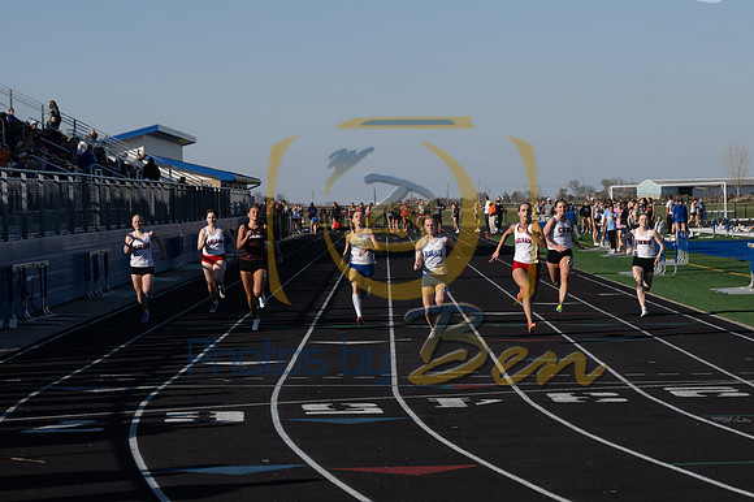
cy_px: 251
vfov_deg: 13.0
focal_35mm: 105
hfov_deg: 19.5
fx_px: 2198
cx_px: 377
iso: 160
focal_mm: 70
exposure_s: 1/1250
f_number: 5.6
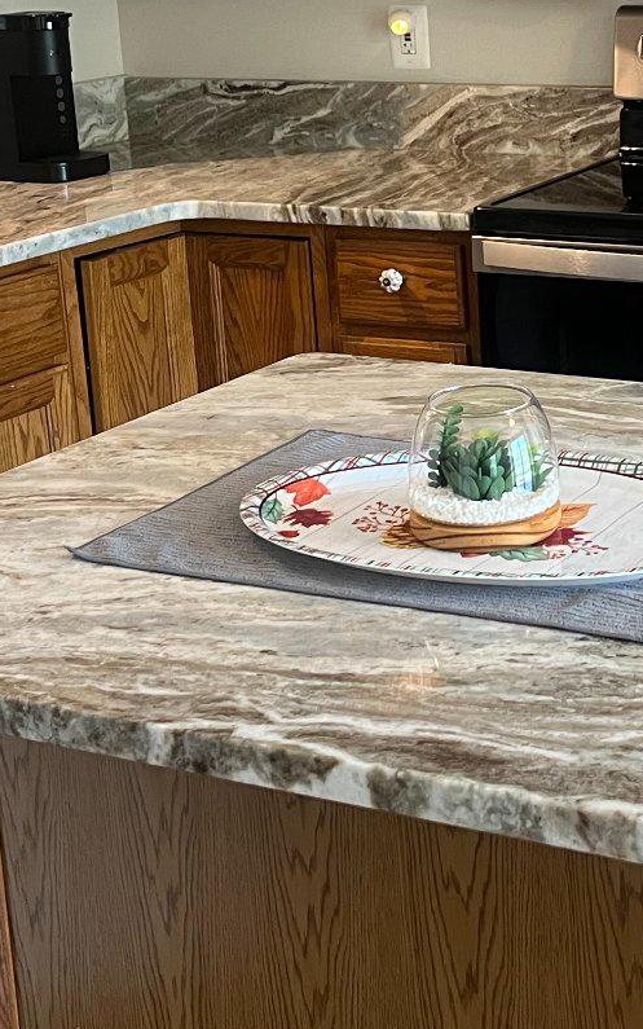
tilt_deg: -12.6
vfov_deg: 28.7
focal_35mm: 71
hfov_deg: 17.8
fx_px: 1990
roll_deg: +1.8
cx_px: 664
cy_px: 298
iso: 160
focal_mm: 5.1
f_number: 1.6
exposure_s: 1/60
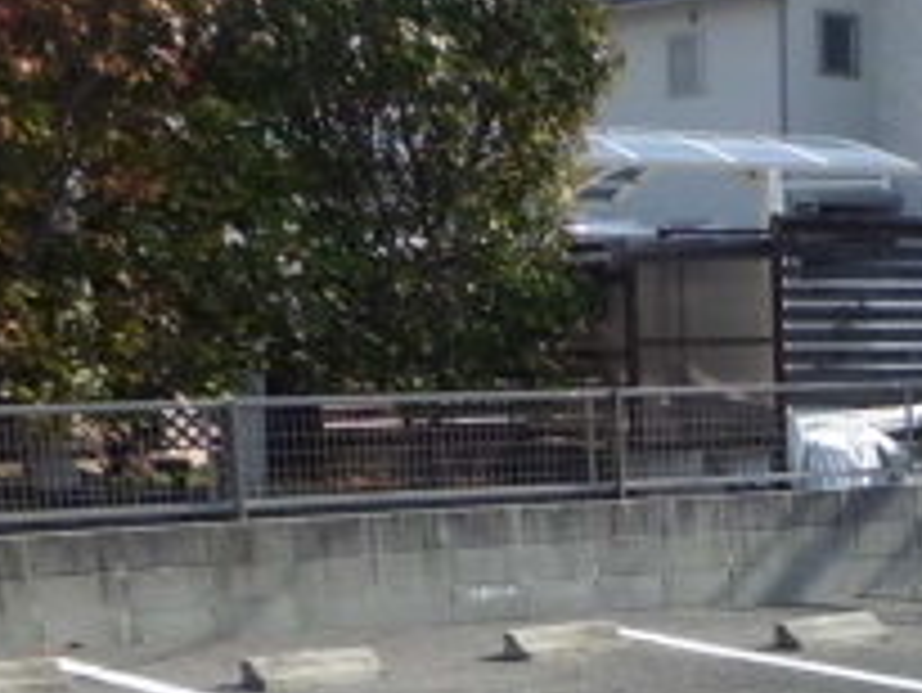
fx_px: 2159
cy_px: 909
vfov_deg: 17.1
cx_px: 1007
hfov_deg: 22.8
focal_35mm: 81
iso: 64
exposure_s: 1/125
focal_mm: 4.7
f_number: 7.9
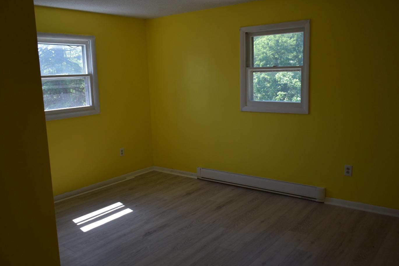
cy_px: 134
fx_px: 355
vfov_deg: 41.1
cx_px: 194
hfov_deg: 58.7
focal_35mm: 32
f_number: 3.5
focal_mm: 18
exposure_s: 1/250
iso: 200
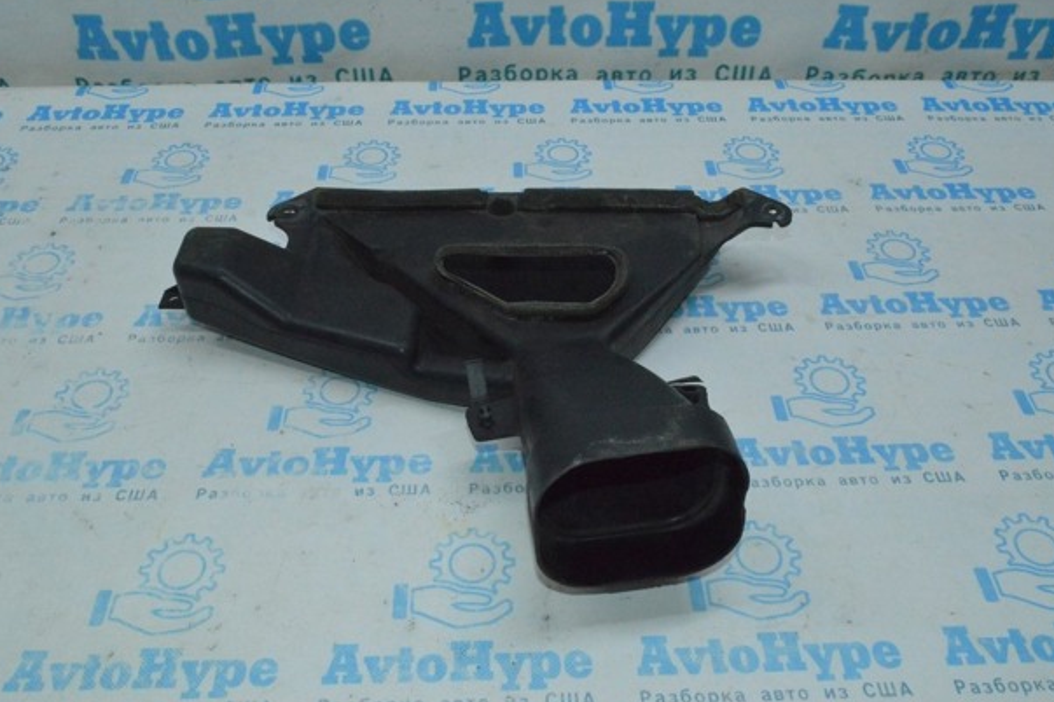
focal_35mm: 35
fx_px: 1025
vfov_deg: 37.9
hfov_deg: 54.4
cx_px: 503
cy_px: 347
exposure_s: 1/200
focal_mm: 22
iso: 6400
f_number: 16
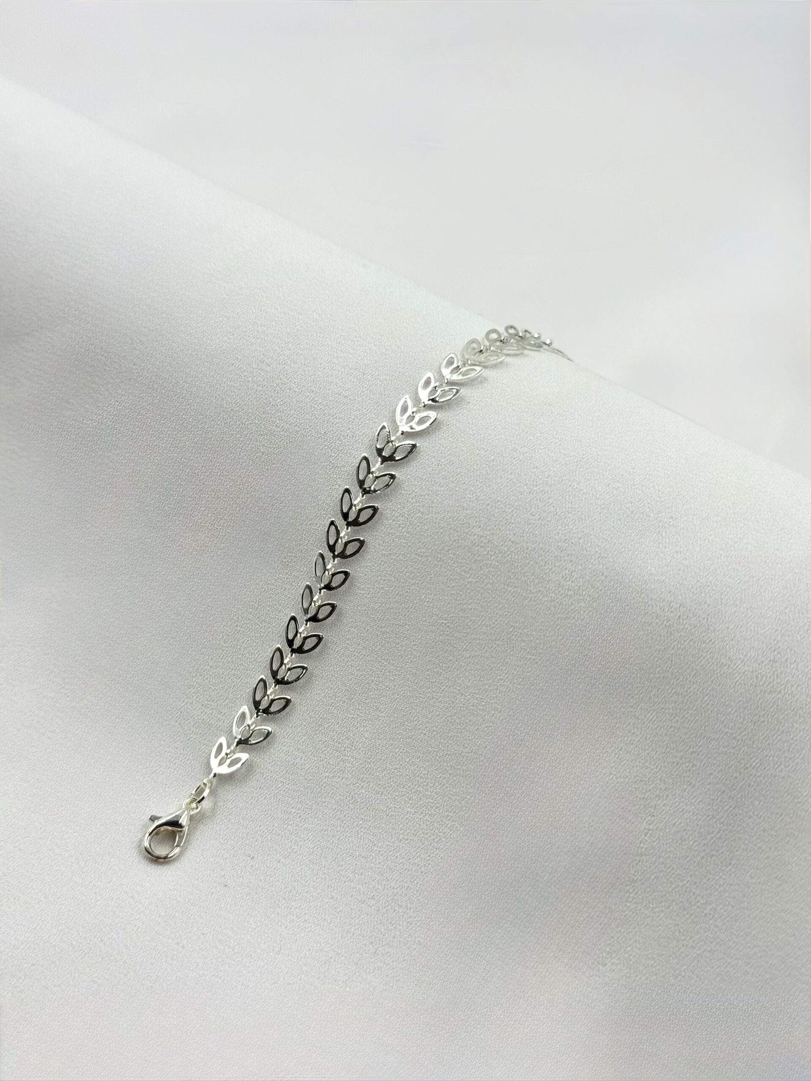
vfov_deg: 39.7
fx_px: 1499
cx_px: 406
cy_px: 540
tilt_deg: -39.2
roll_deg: -5.1
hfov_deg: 30.3
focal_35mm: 48
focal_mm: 6.76
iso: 64
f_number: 1.78
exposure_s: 1/980
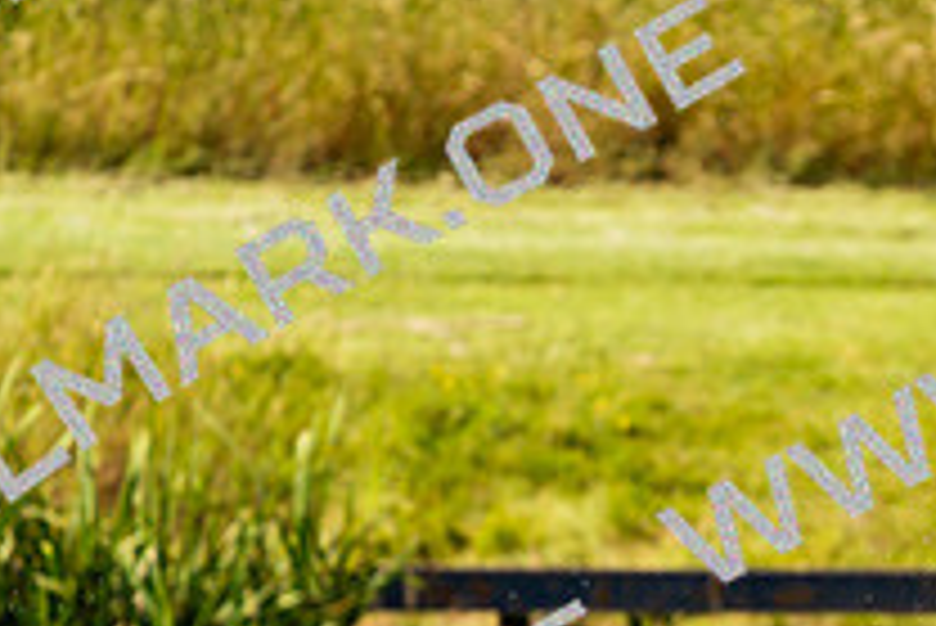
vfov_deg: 0.8
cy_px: 597
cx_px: 1215
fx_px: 43579
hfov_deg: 1.2
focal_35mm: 1675
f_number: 6.3
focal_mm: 600
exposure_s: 1/2000
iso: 250
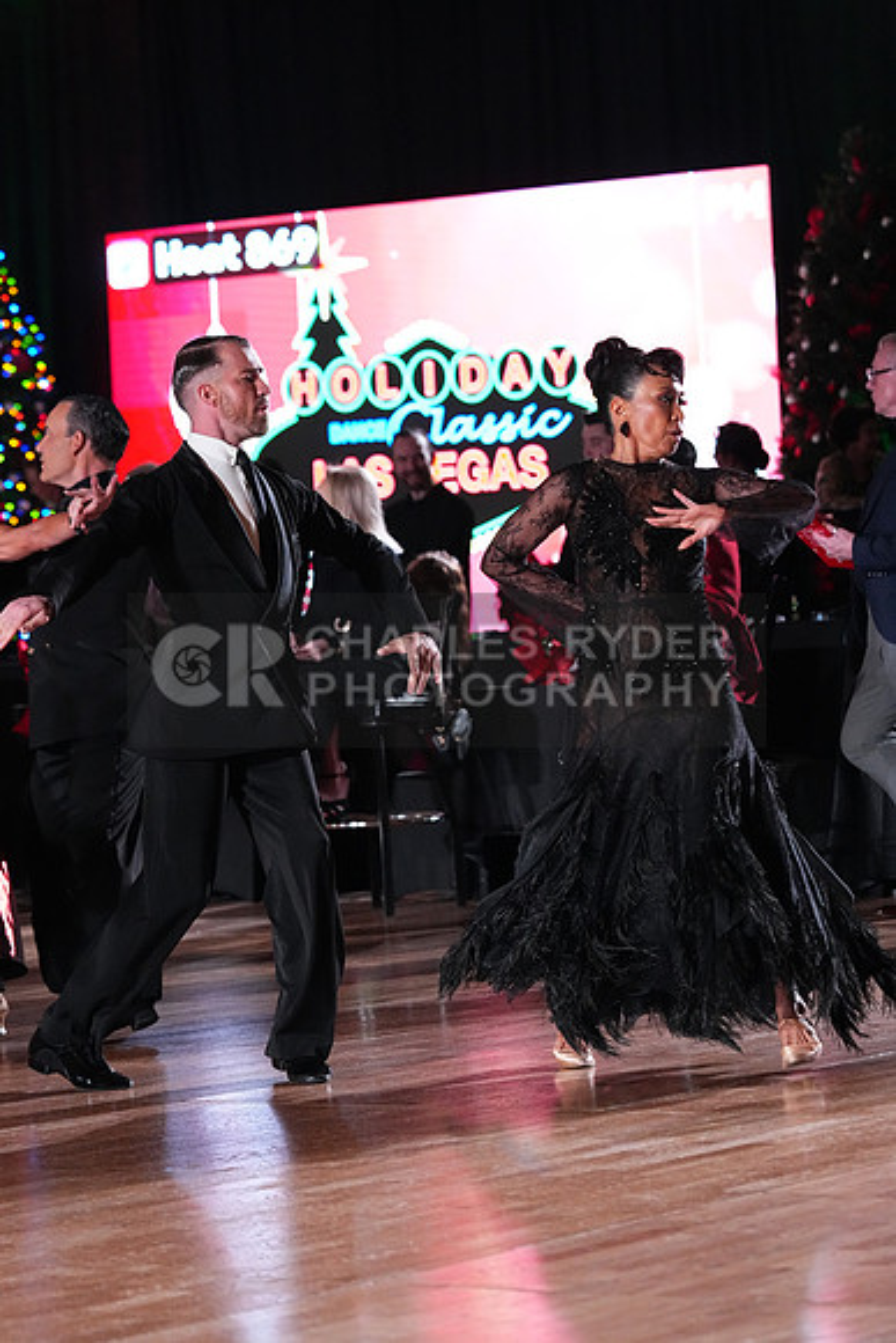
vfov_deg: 15.2
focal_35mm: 135
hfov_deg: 10.2
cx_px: 448
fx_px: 5037
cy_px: 672
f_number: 4.5
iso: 8000
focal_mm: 135
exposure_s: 1/400
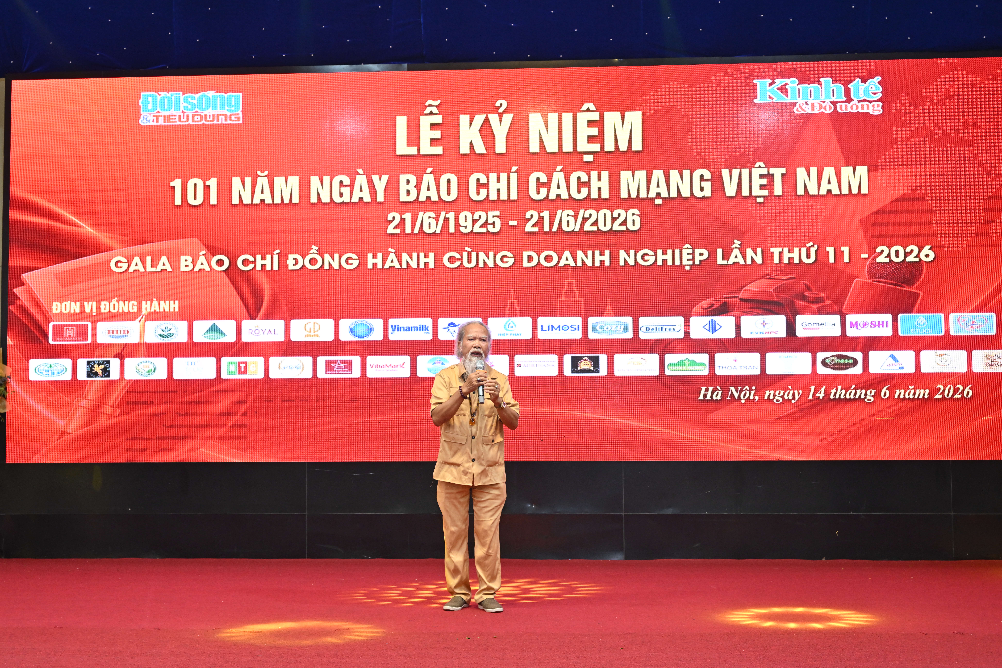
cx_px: 501
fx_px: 1308
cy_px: 334
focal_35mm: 47
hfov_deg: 41.9
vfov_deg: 28.6
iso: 1600
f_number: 5.6
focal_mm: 47
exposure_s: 1/100
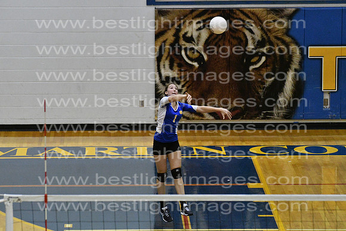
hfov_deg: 9.8
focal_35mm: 210
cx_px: 173
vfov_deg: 6.5
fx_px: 2019
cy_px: 116
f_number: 4
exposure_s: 1/640
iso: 8000
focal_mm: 140
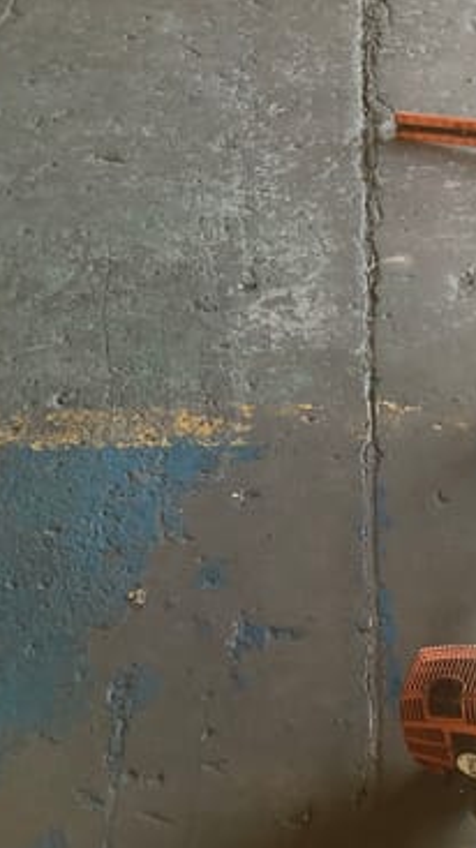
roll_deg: -1.4
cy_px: 431
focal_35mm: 46
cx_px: 520
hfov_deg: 24.3
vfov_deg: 44.6
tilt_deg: -41.4
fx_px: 1034
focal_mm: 3.3
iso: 64
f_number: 2.4
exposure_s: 1/50
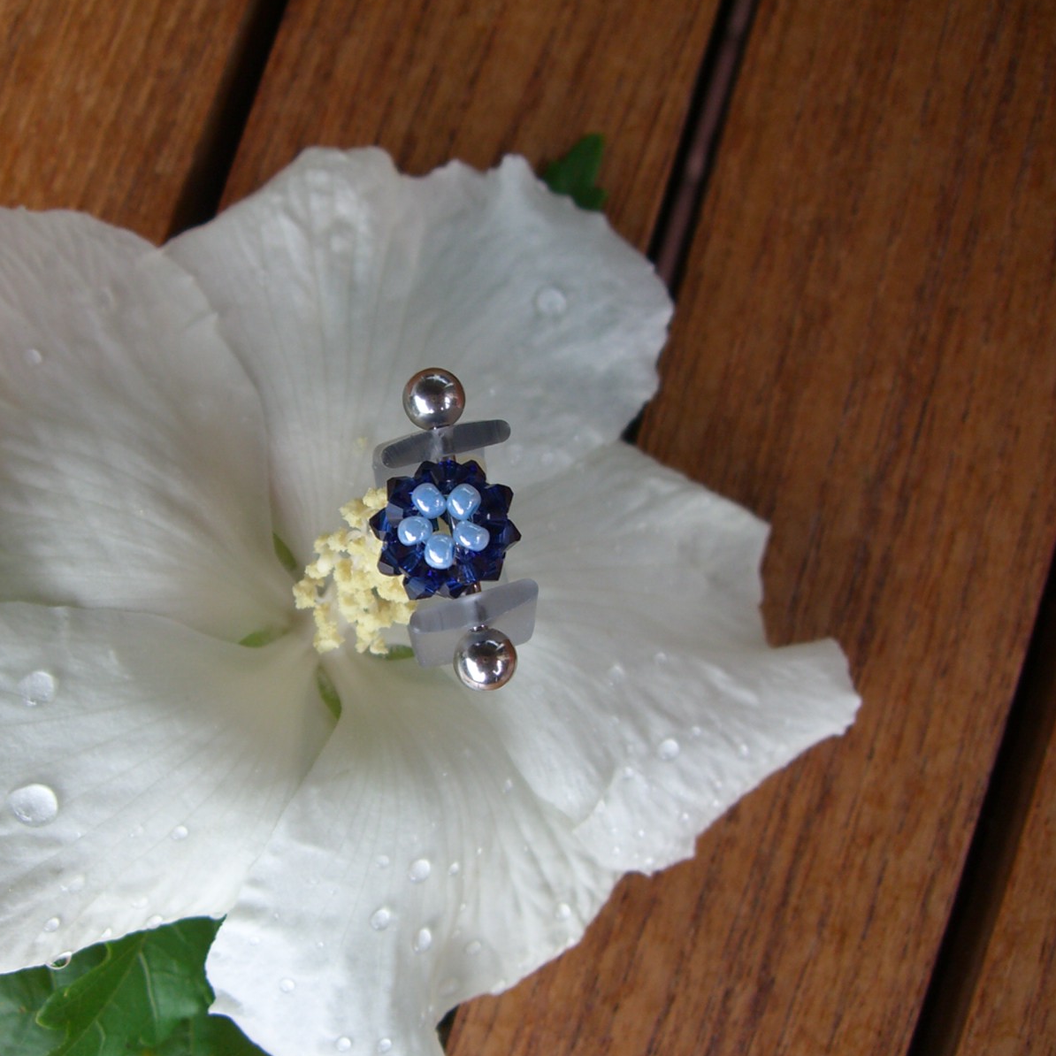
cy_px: 528
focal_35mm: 45
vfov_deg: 37.6
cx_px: 439
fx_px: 1553
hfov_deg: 37.4
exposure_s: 1/200
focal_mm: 6.2
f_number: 2.7
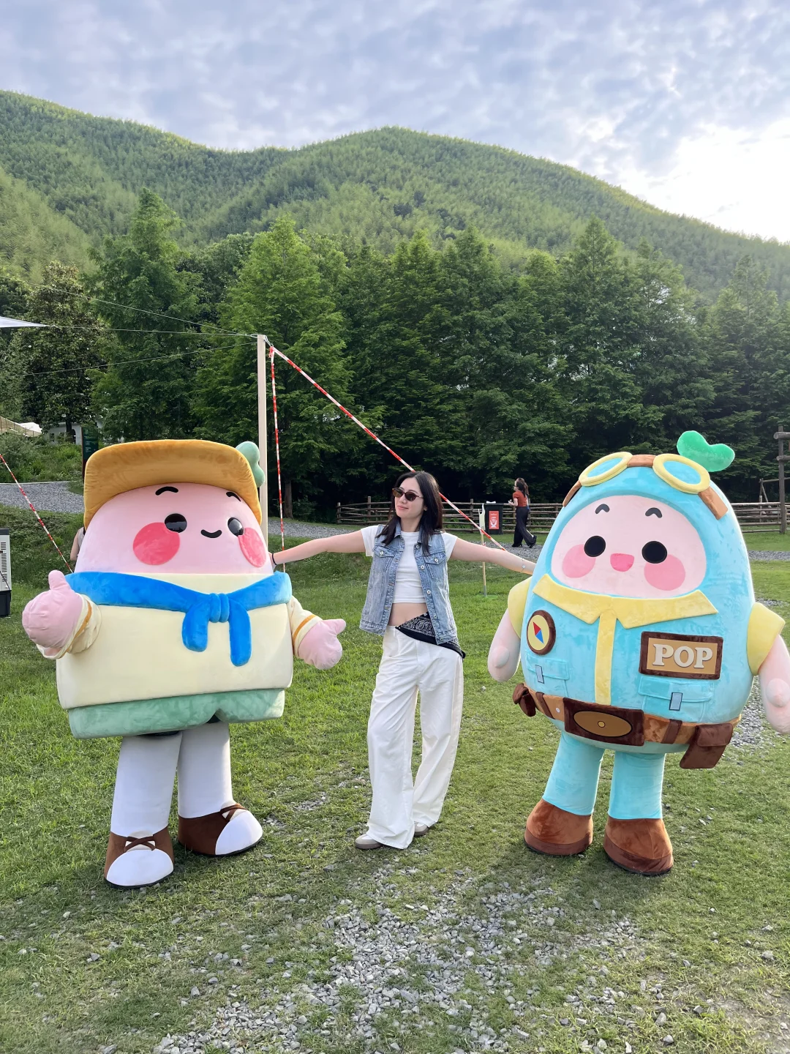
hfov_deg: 53.1
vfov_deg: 67.3
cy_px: 527
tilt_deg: +0.0
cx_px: 395
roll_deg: +1.2
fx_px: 791
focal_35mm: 26
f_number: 1.6
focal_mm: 5.1
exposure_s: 1/668
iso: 50
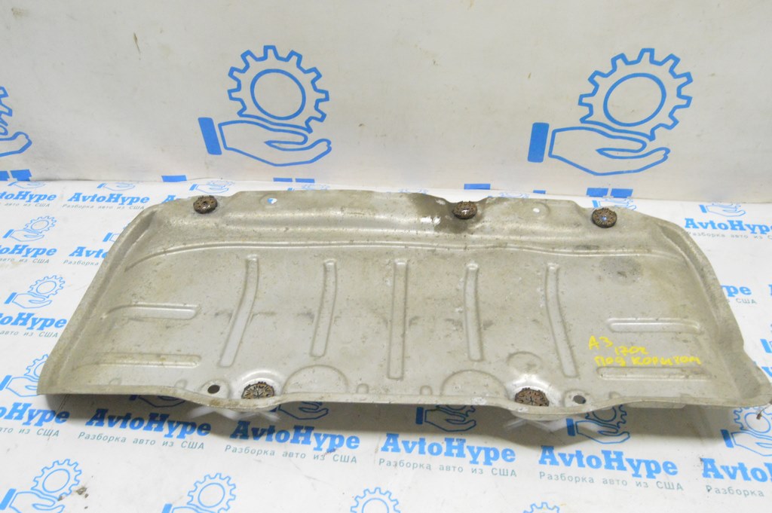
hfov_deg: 67.4
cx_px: 386
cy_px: 256
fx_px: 579
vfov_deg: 47.9
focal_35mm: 27
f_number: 20
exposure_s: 1/15
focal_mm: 18
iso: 6400
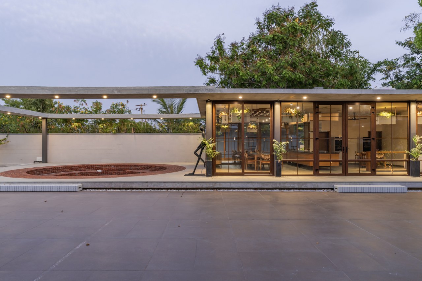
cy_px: 140
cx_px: 211
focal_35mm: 24
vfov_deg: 53.1
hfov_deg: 73.8
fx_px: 281
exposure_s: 1/2
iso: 200
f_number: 8
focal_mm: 24
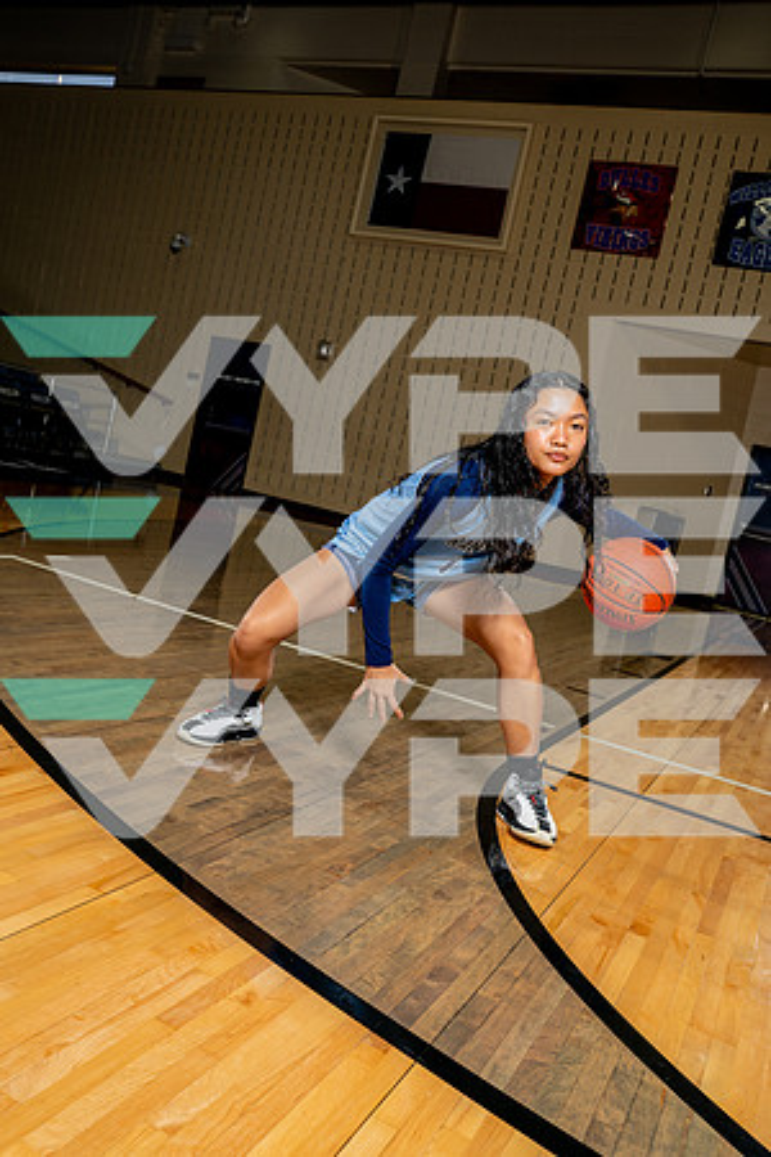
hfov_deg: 43.6
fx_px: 964
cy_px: 578
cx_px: 386
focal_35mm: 30
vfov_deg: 61.9
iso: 400
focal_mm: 30
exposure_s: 1/250
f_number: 6.3
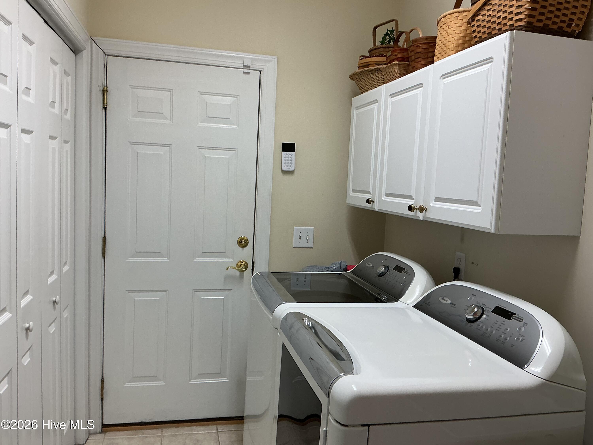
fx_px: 497
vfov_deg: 48.2
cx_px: 296
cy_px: 222
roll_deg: -2.6
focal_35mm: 29
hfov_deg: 61.7
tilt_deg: -4.4
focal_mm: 3
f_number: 1.8
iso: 40
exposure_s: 1/60
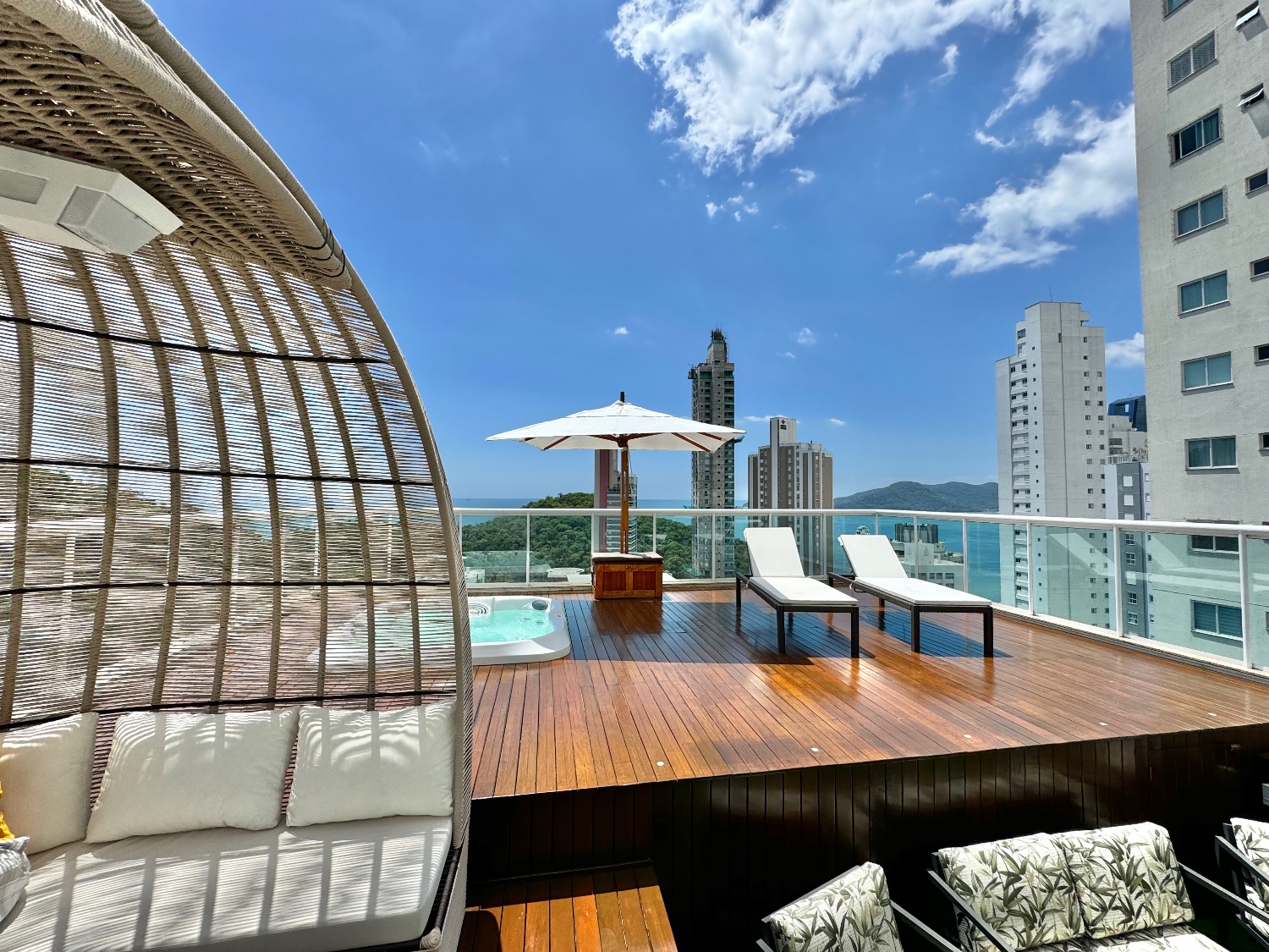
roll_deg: +0.3
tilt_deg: +4.5
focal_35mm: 14
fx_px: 513
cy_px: 476
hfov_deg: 102.1
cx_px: 634
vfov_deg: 85.7
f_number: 2.2
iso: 50
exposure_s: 1/3906
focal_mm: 2.22
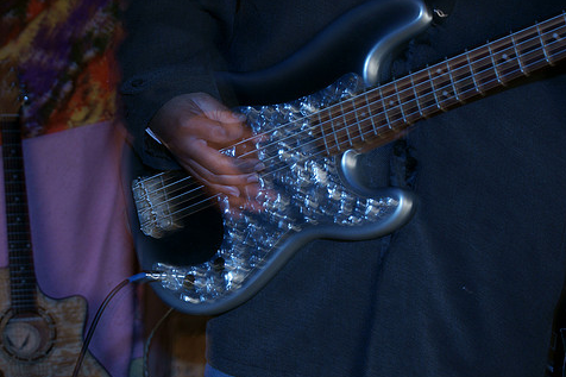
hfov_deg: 20.3
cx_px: 231
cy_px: 168
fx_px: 1581
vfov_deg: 13.6
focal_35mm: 101
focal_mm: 55
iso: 400
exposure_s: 1/5
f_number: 5.6
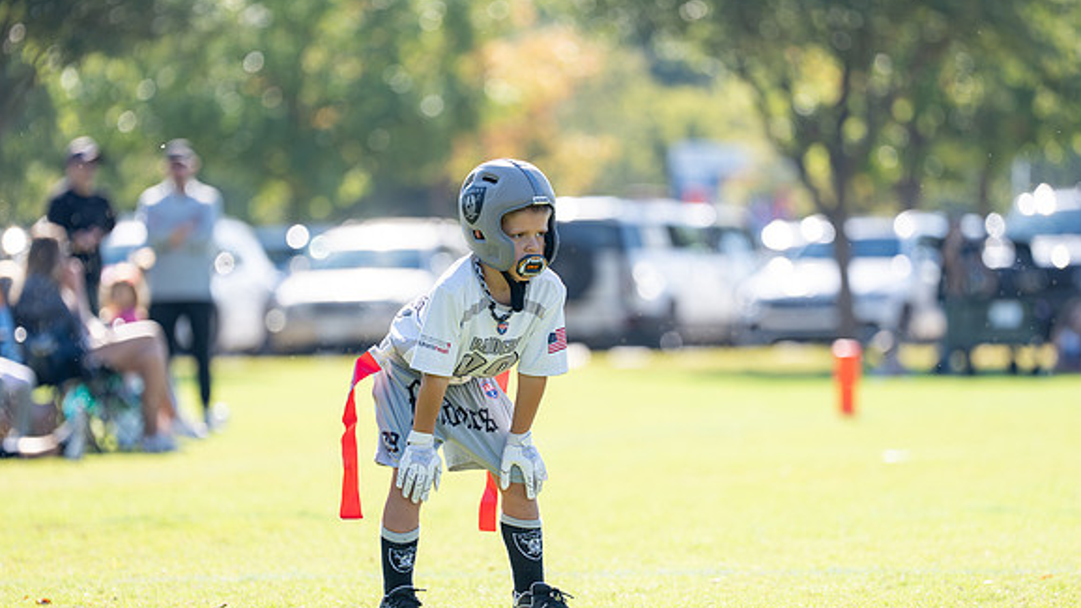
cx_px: 527
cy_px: 350
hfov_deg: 9.6
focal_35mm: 224
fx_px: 6420
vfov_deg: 5.4
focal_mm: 171
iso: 250
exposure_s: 1/2000
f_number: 2.8
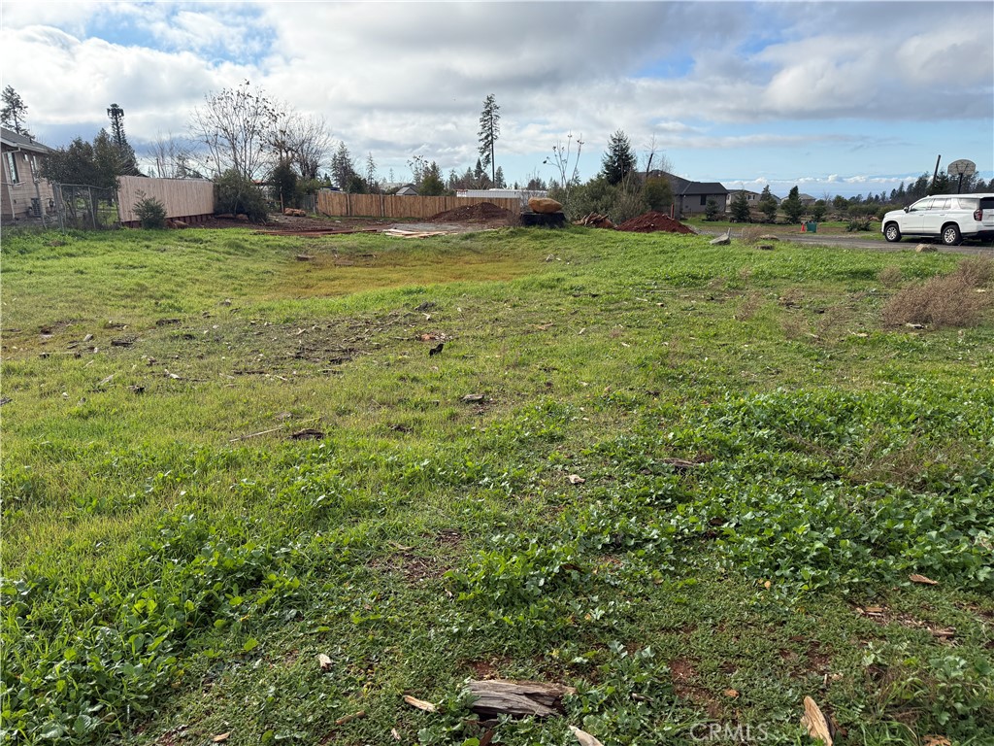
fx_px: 689
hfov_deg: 71.6
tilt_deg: -15.4
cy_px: 373
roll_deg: +0.0
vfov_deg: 56.8
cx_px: 497
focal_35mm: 24
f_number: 1.78
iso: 100
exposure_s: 1/4405
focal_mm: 6.76
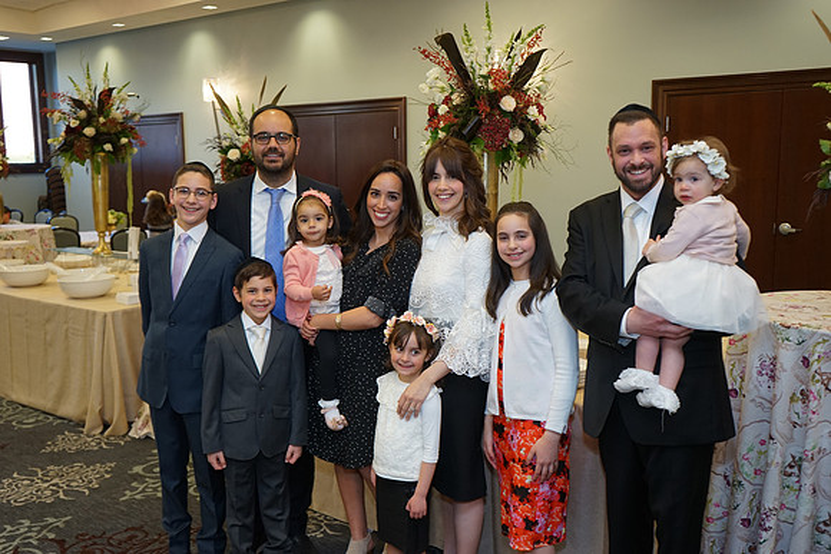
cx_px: 416
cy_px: 277
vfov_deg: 36.9
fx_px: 831
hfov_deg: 53.1
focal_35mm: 36
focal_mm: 36
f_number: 5
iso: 1250
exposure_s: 1/100
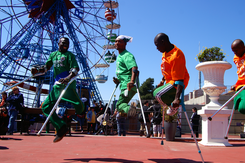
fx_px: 224
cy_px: 86
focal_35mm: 33
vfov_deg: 39.9
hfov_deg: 57.2
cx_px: 134
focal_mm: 20
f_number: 9.5
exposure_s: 1/250
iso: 100
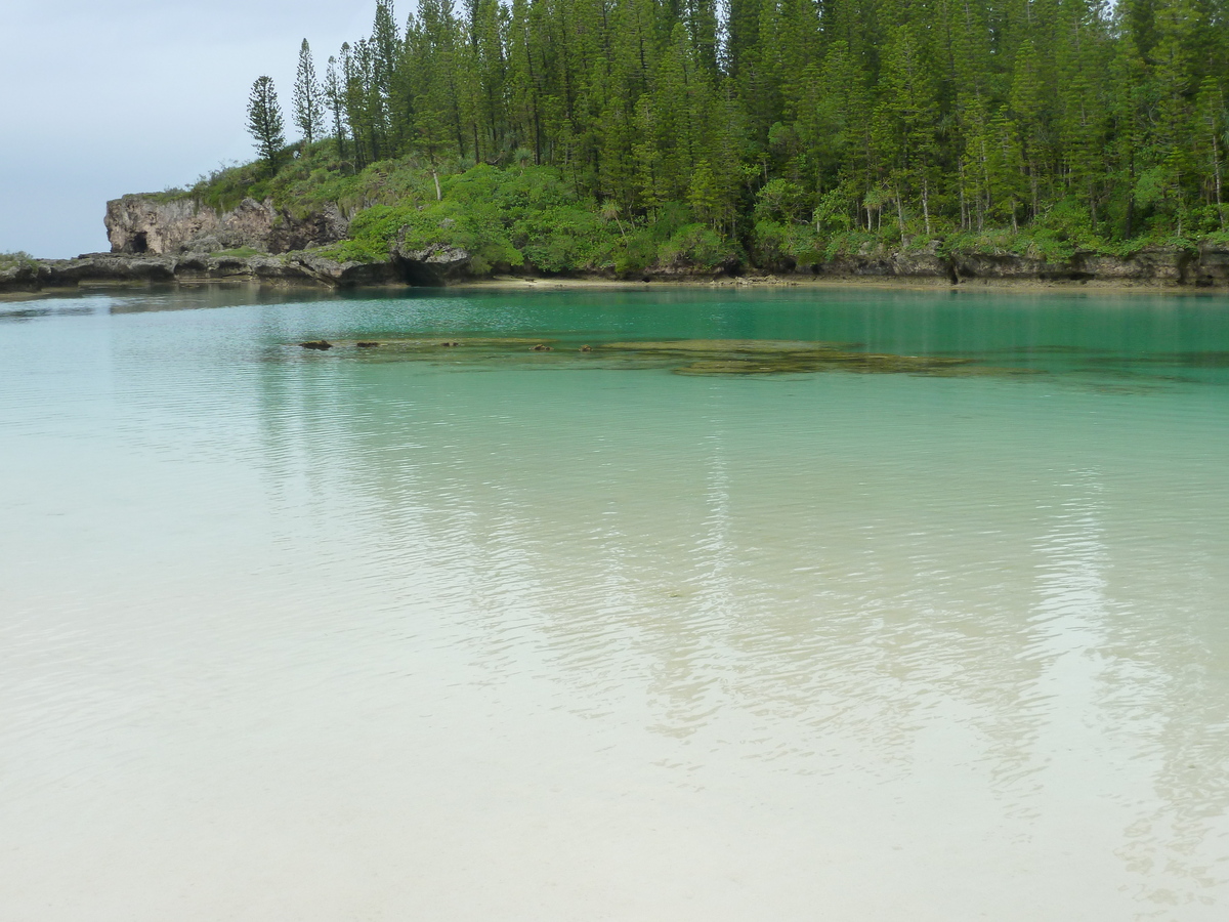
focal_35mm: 48
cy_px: 461
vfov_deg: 30.3
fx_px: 1704
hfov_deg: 39.7
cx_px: 614
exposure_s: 1/100
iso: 125
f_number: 3.8
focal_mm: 7.9
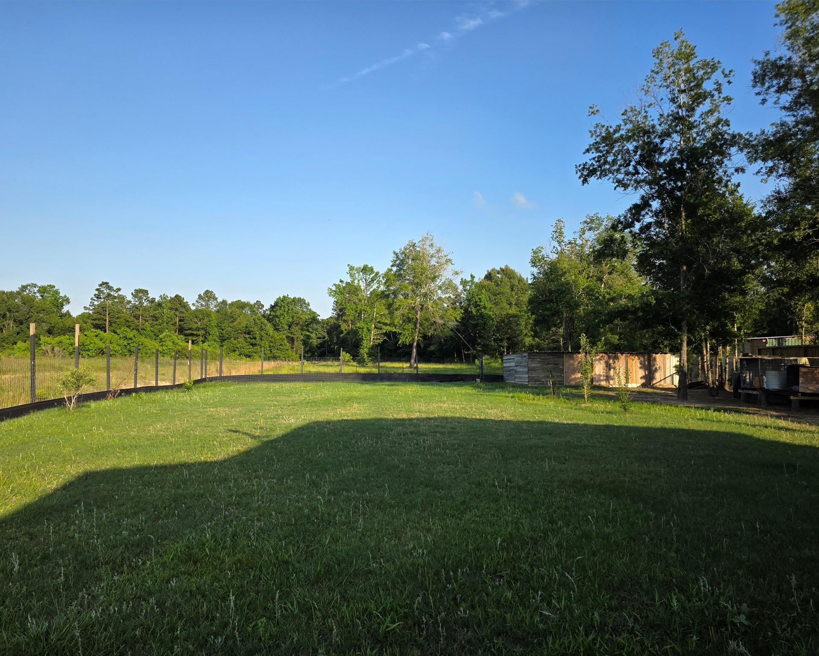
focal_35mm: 24
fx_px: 582
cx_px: 393
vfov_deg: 58.8
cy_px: 328
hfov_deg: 70.3
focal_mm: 6.3
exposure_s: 1/3363
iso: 80
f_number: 1.7
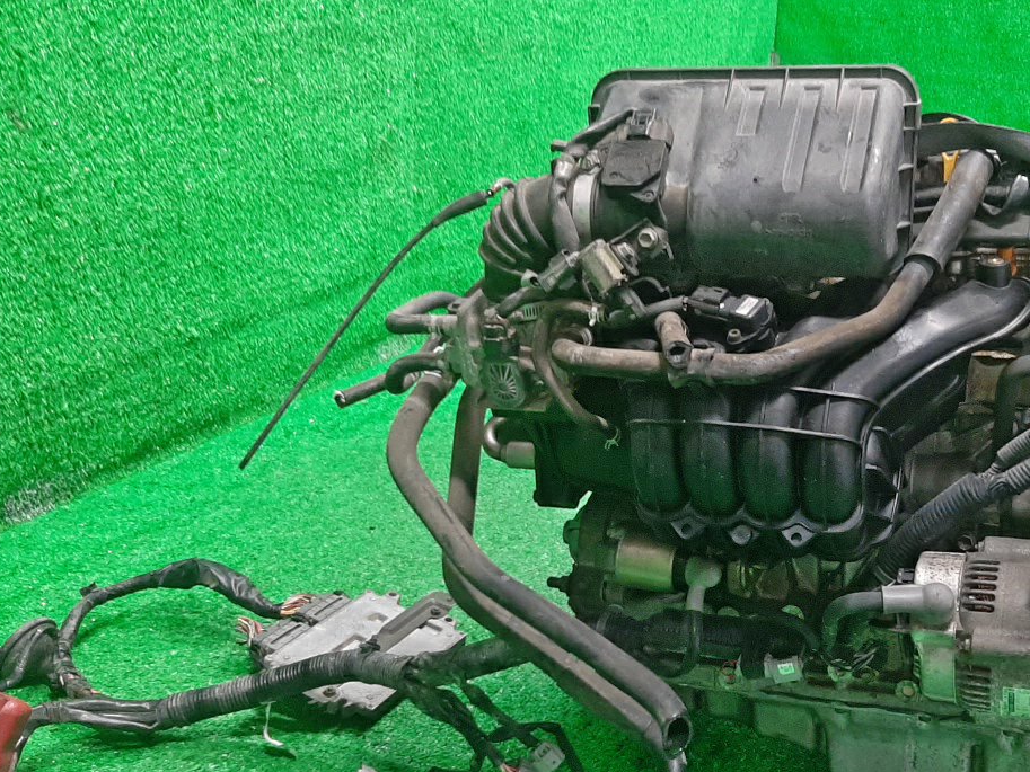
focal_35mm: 41
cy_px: 481
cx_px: 669
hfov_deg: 45.2
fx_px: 1220
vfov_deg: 35.0
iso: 245
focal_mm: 3.93
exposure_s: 1/50
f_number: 1.7
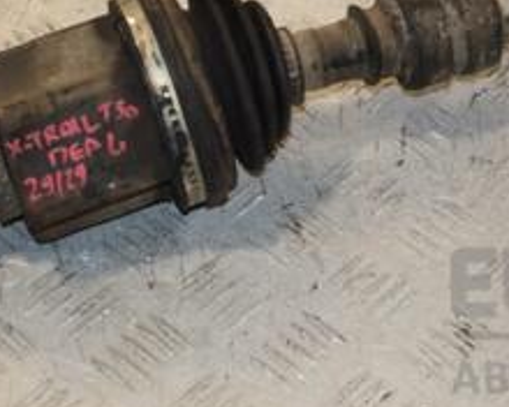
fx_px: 1853
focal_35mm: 123
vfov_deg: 12.4
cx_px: 407
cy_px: -25
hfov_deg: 15.5
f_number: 8
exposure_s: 1/200
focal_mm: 32
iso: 800
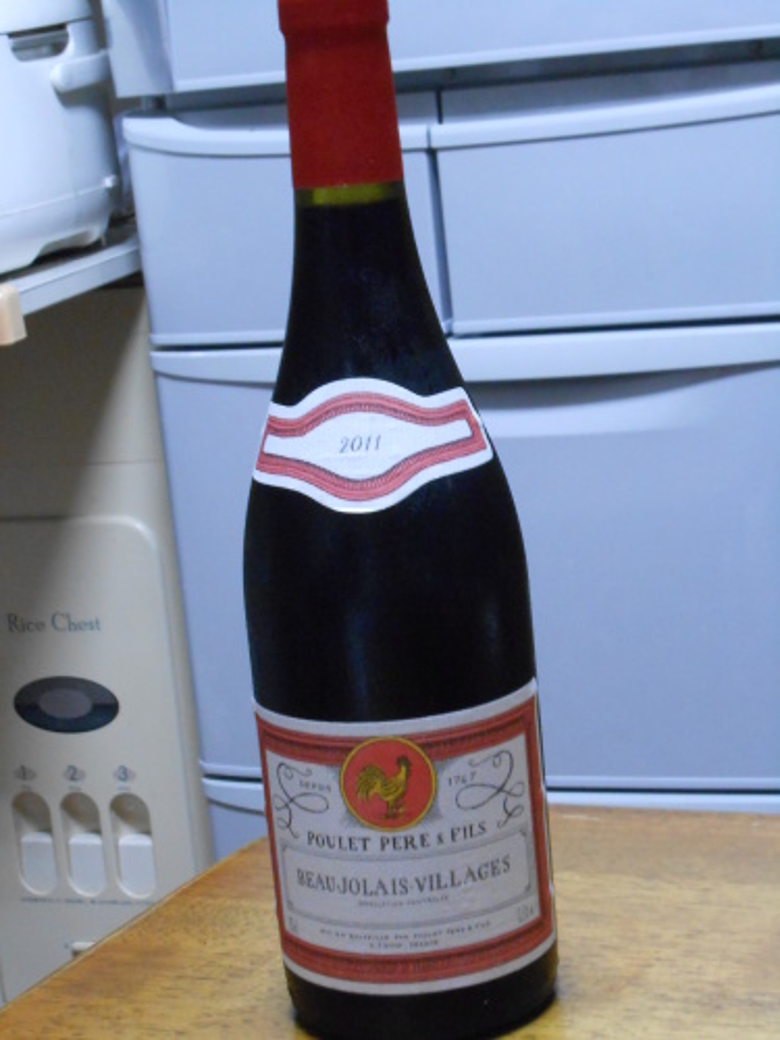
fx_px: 2434
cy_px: 520
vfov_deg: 24.1
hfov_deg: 18.2
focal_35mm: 81
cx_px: 390
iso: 800
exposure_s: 1/8
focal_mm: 14.5
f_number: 6.6
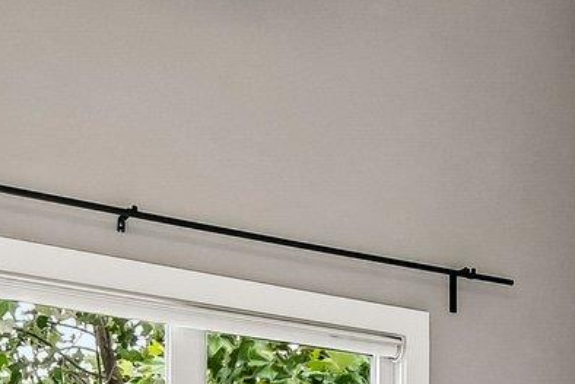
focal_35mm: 78
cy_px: 542
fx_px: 1246
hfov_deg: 24.8
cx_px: 569
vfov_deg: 16.3
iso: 400
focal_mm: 10
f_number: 8
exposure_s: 1/25
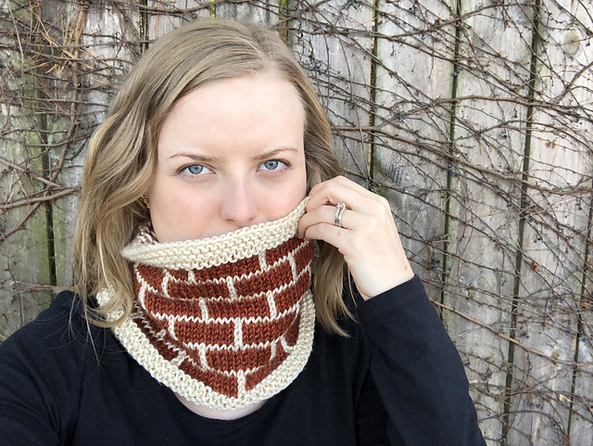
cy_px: 223
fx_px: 549
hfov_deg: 56.8
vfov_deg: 44.2
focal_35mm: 32
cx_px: 296
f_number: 2.2
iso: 40
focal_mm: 2.87
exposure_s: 1/120
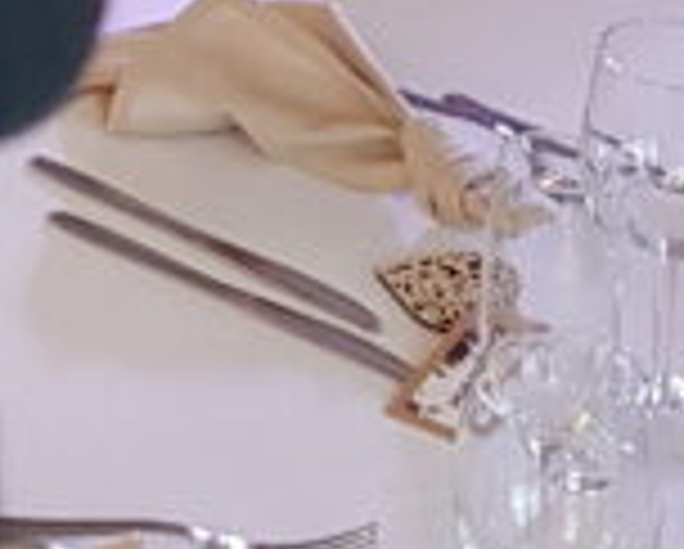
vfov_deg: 7.6
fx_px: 3466
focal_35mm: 171
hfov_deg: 11.0
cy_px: -1238
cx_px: -220
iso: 200
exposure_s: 1/50
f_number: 1.7
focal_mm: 4.3
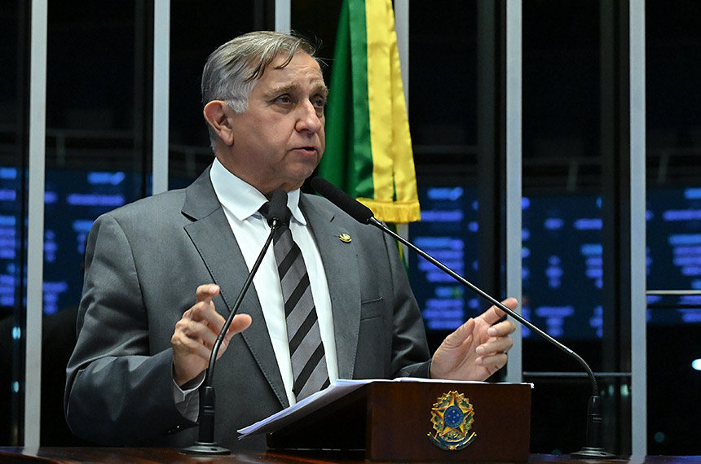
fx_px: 2352
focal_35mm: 121
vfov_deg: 11.3
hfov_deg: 17.0
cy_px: 232
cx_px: 350
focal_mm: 81
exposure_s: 1/200
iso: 8000
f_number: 5
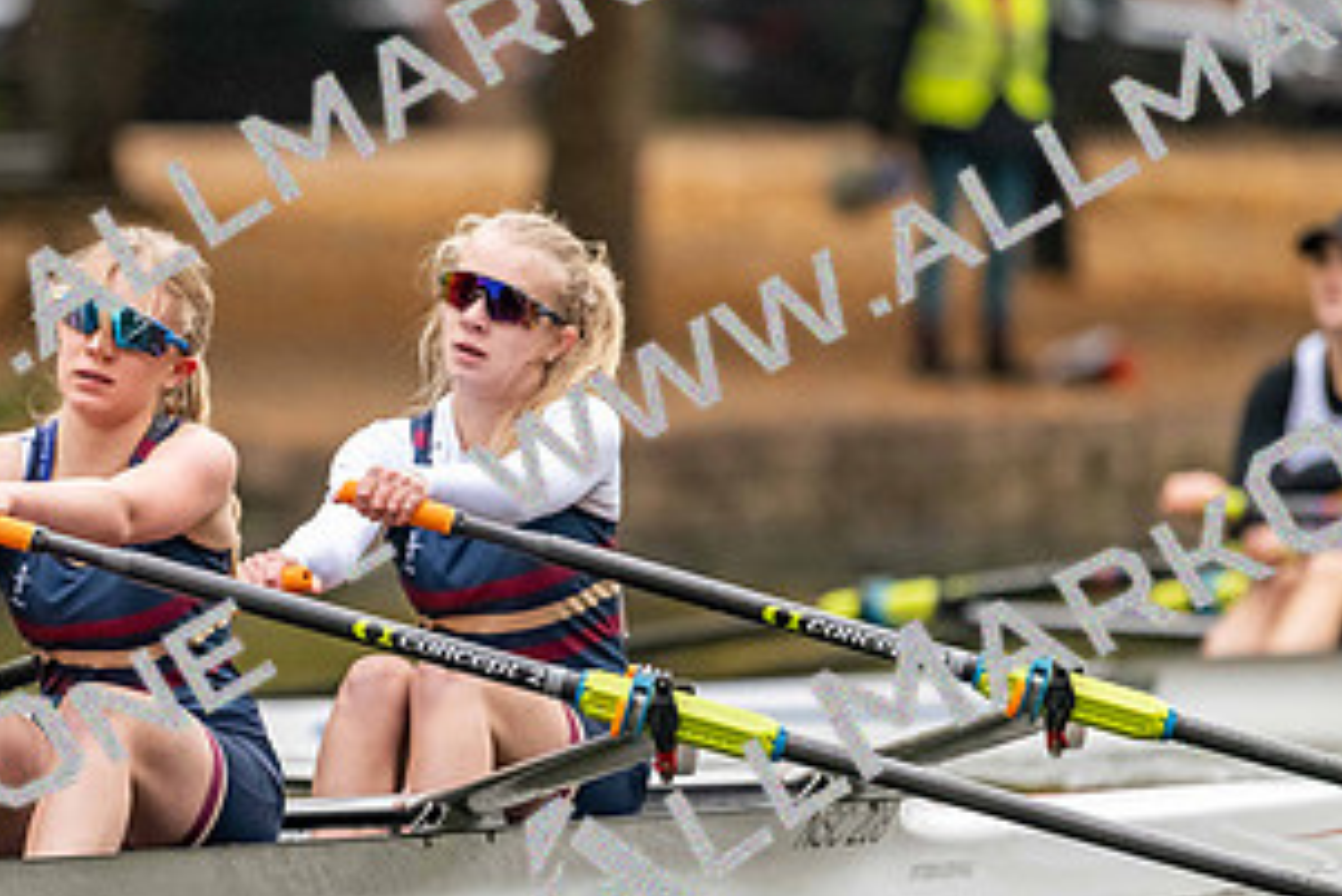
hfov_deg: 2.7
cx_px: 143
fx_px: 28716
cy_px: 586
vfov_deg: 1.8
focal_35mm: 770
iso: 4000
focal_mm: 400
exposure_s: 1/2000
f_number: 4.5
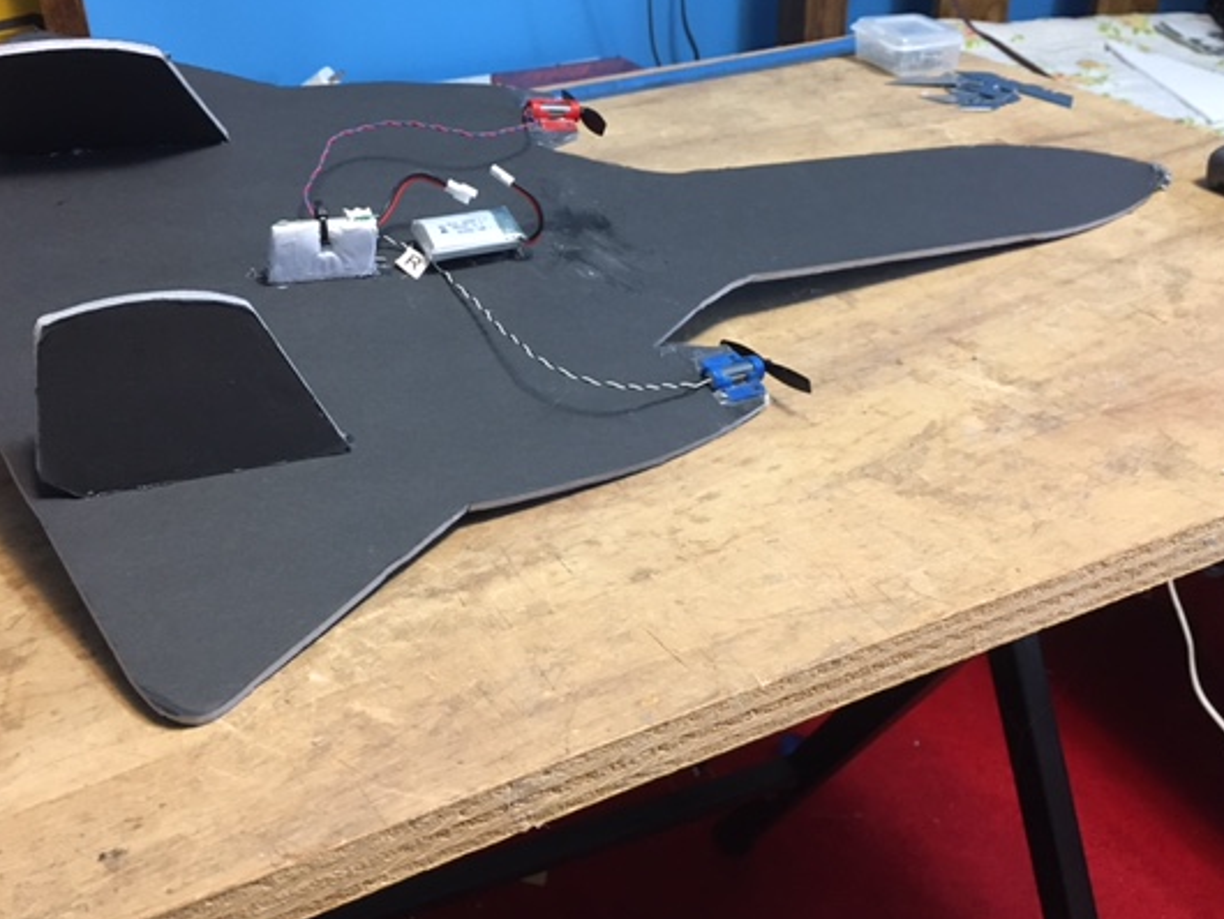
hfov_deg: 52.5
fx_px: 1238
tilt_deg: -27.0
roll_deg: +2.2
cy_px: 390
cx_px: 552
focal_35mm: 35
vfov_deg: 40.6
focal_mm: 4.15
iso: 200
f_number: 2.2
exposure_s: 1/15
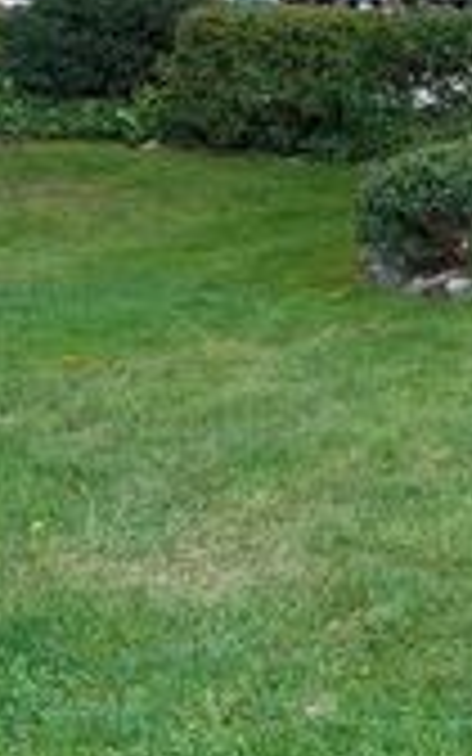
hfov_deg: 11.5
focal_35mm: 101
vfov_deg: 19.4
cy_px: -160
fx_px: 2079
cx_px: 971
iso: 200
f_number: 1.8
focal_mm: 6.93
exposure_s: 1/231
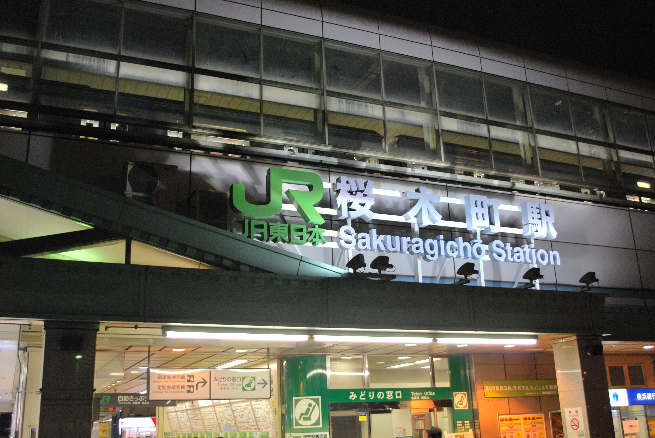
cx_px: 328
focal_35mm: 36
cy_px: 219
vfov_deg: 37.0
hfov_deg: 53.1
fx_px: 656
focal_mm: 24
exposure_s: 1/30
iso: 320
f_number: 4.2
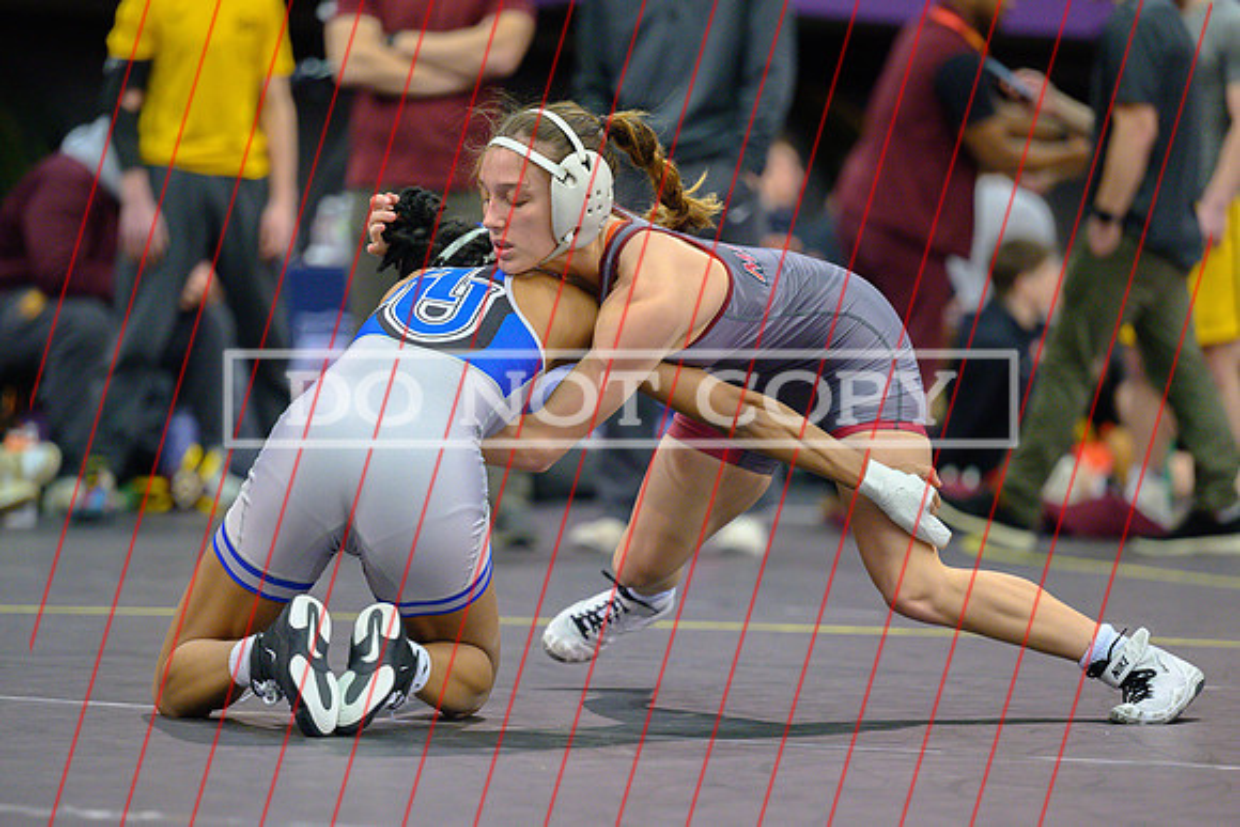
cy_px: 463
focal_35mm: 211
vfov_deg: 6.5
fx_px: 7266
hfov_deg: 9.8
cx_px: 563
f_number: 2.8
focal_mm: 170
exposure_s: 1/800
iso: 4500
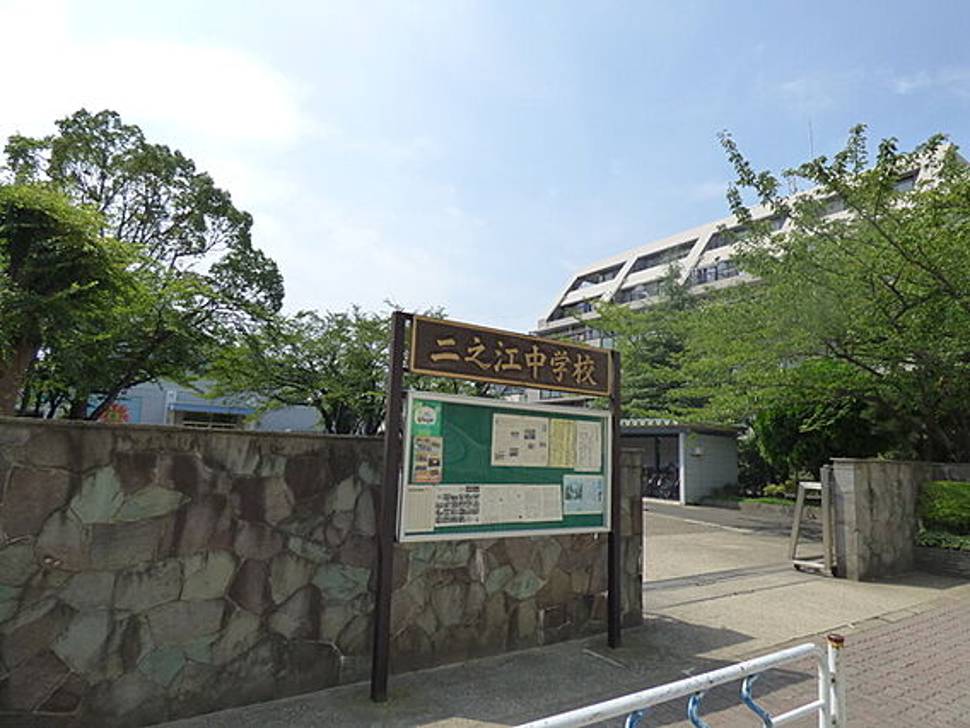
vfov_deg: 66.0
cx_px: 485
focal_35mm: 20
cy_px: 364
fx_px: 560
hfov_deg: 81.7
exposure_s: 1/2000
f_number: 3.2
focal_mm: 3.58
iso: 160
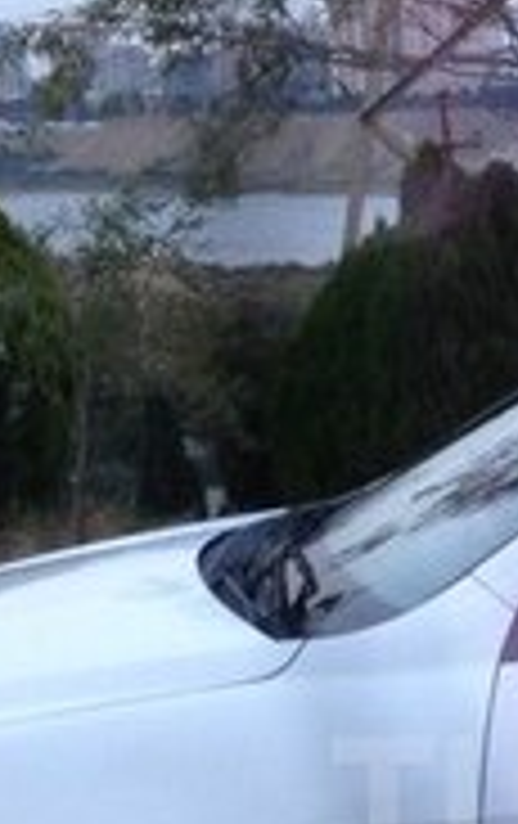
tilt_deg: -11.8
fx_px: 2835
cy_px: 804
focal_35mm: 126
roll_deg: -0.4
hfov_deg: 10.1
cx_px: 793
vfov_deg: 16.2
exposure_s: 1/20
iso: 64
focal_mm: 4.12
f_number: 2.4
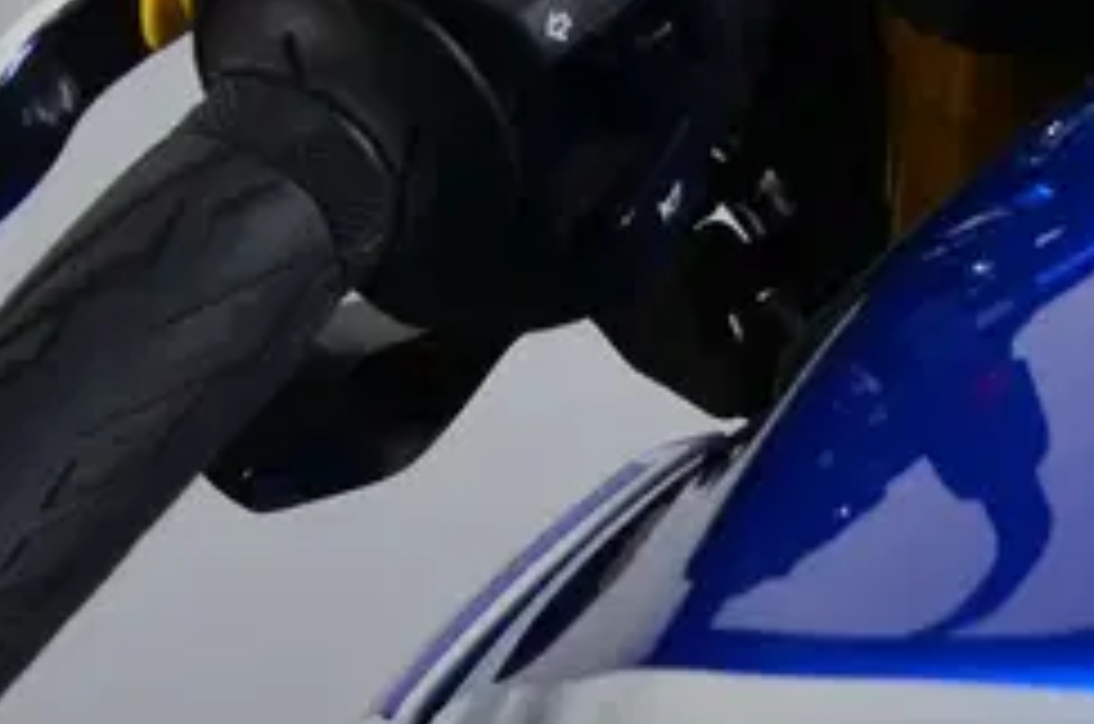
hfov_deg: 5.5
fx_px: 11252
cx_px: 1445
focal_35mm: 371
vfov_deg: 3.7
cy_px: -749
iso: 400
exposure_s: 1/80
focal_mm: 50
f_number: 7.1
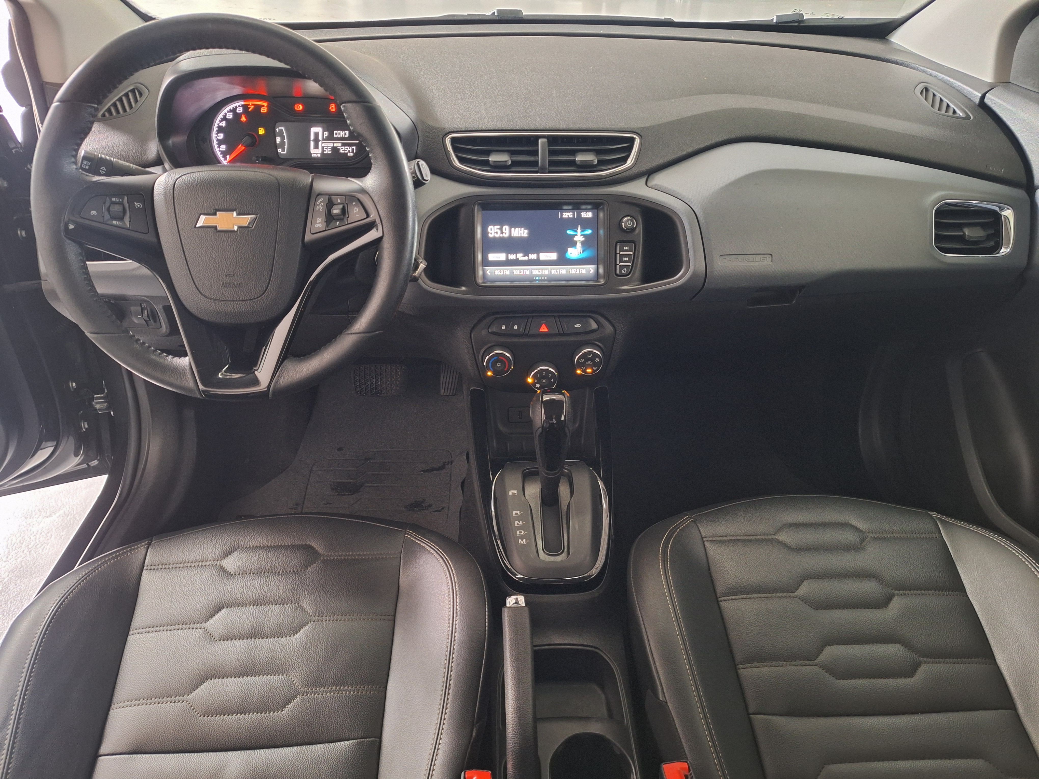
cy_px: 390
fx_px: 690
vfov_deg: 58.9
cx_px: 520
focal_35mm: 23
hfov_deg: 73.9
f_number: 1.8
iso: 400
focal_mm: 5.54
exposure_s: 1/20
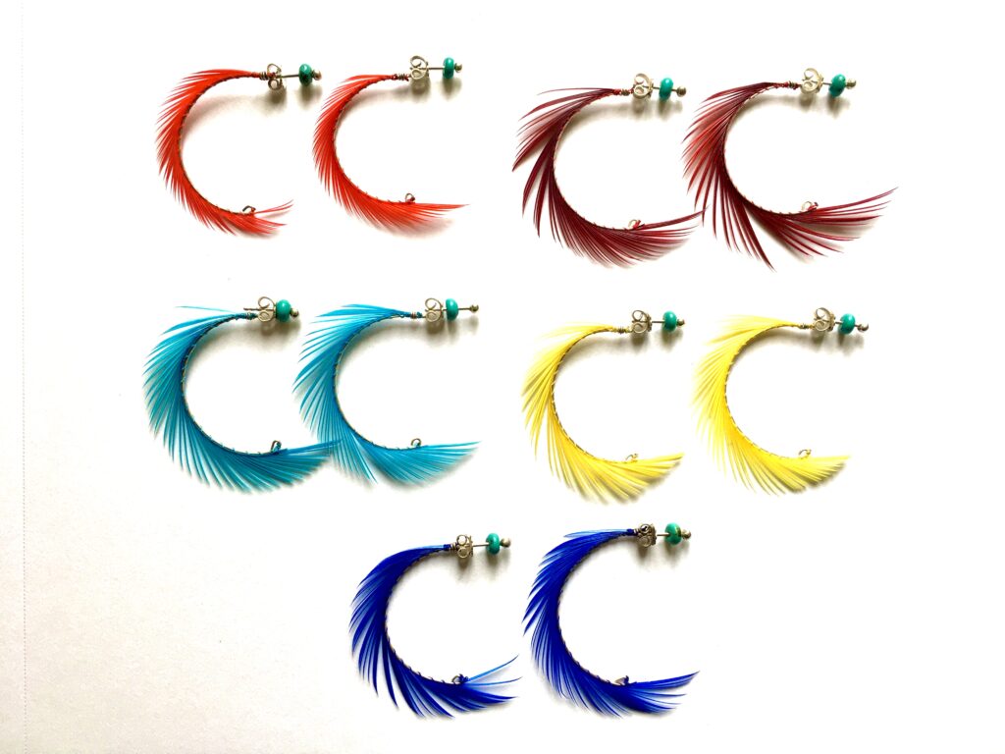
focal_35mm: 29
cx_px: 502
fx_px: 842
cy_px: 377
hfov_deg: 61.7
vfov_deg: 48.2
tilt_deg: -86.0
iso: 32
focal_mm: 4.15
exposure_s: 1/100
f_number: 2.2
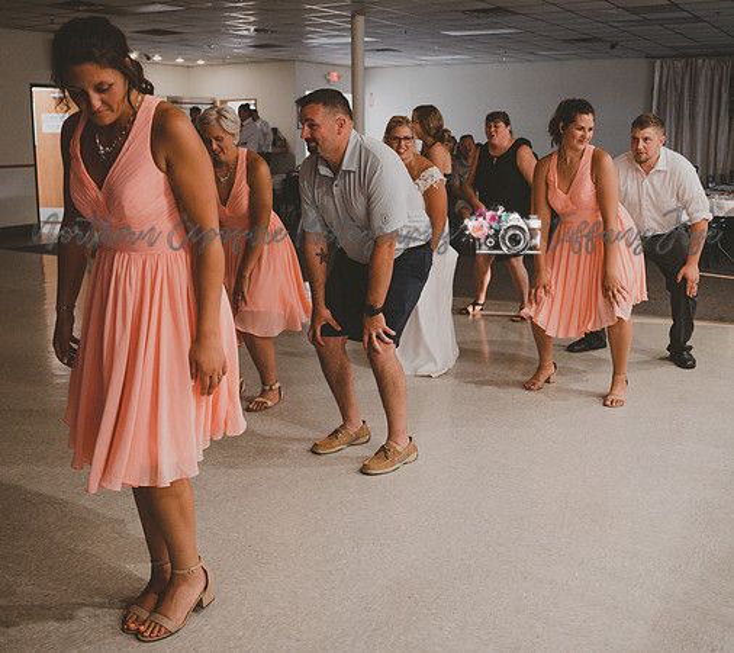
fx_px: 885
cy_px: 287
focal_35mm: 39
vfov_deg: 40.4
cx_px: 379
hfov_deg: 45.0
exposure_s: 1/125
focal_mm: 29
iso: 2500
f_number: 2.8
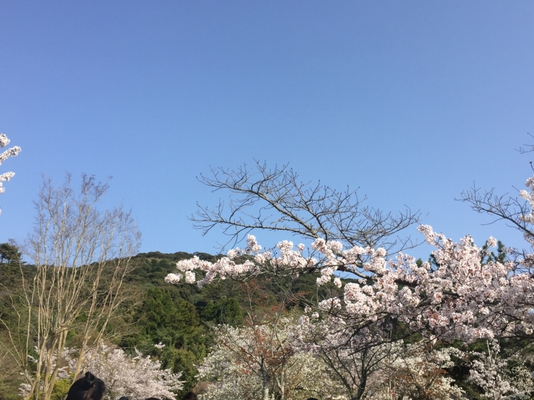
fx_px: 540
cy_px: 213
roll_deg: -2.0
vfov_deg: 40.7
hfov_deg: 52.6
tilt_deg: +22.9
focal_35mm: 35
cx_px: 275
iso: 32
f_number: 2.2
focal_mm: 4.15
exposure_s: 1/1647
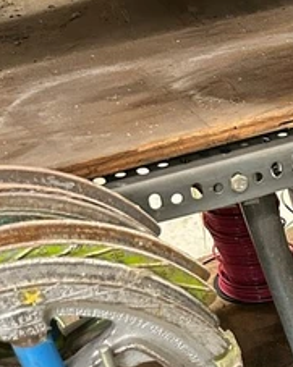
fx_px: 912
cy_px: 462
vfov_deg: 20.9
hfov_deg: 16.5
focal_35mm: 84
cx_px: 451
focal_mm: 5.7
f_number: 1.5
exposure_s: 1/60
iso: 400
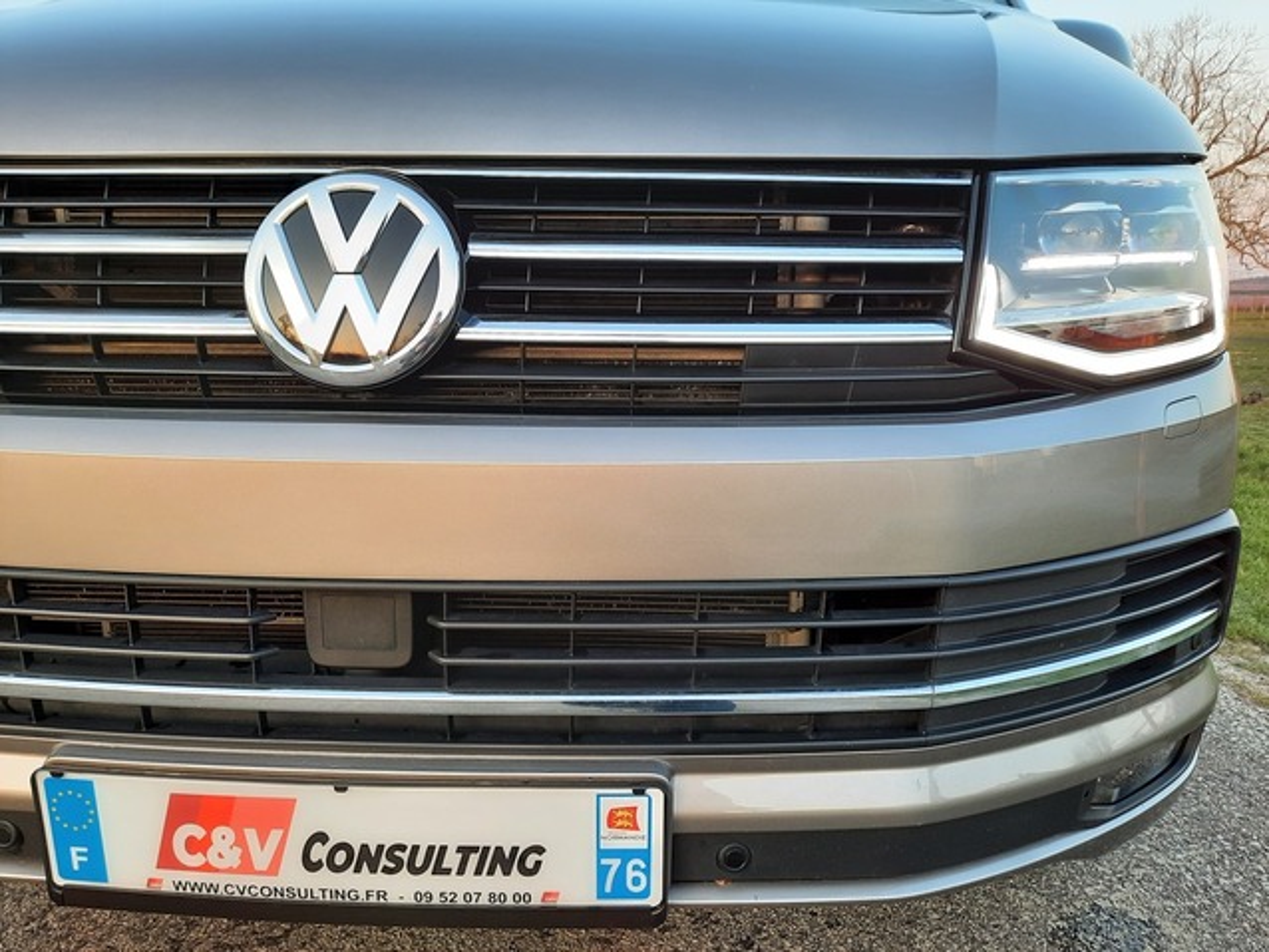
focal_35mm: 25
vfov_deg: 54.9
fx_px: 917
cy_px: 476
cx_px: 634
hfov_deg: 69.4
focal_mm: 4.6
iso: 32
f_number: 2
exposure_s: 1/60
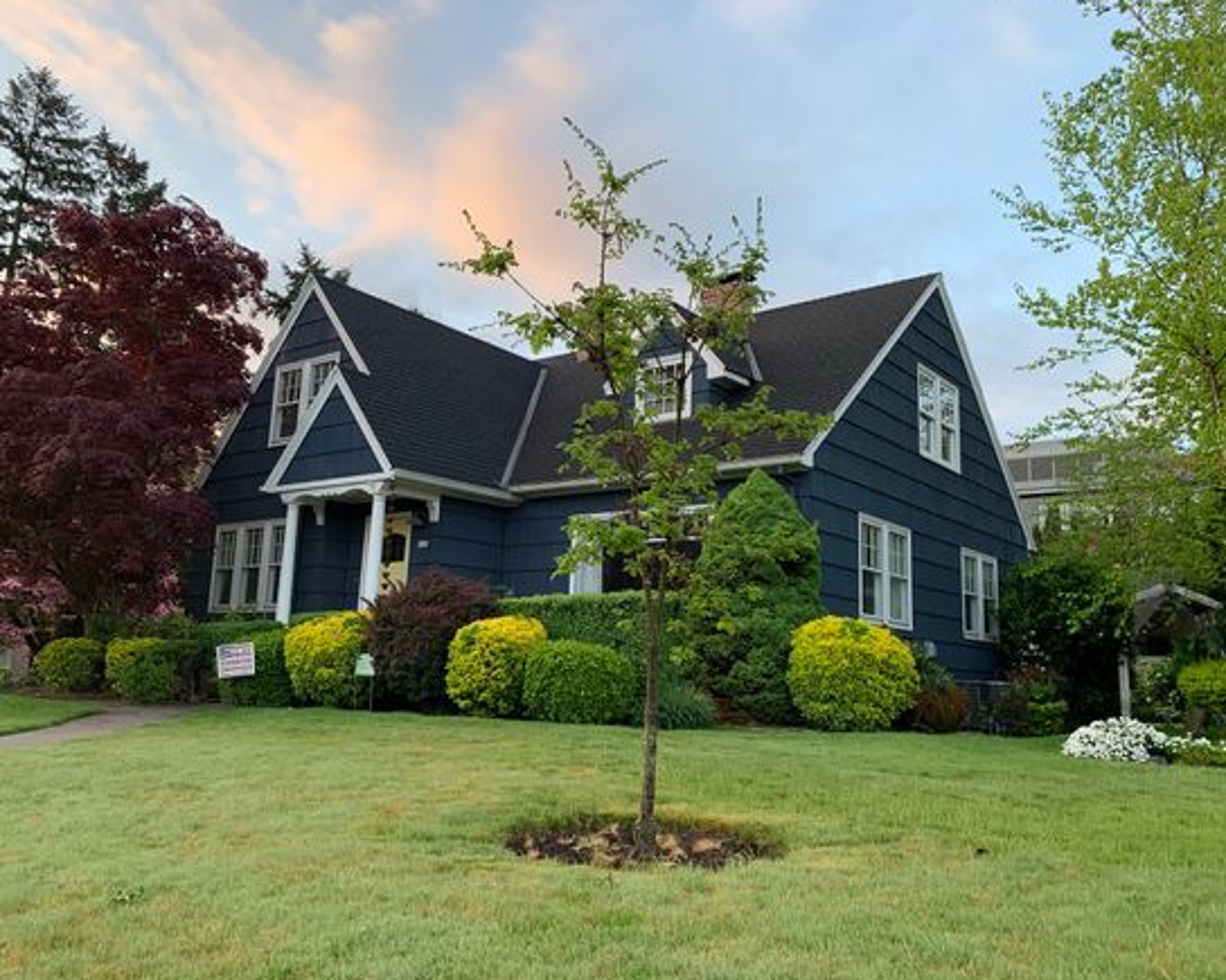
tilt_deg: +10.8
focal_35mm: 28
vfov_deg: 51.5
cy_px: 491
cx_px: 622
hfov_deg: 62.2
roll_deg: -1.4
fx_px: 1016
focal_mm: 4.25
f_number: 1.8
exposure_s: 1/121
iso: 40
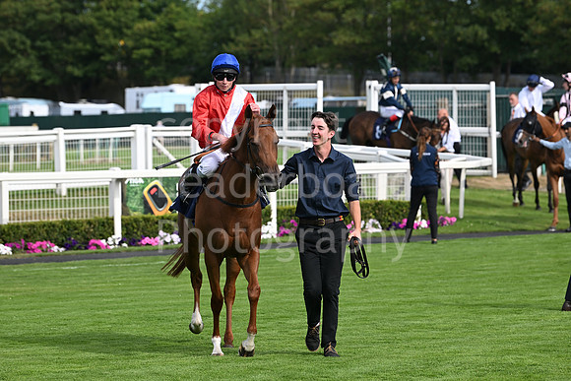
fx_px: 2776
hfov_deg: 11.7
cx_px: 286
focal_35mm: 175
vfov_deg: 7.9
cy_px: 190
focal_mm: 175
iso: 400
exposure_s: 1/1600
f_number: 5.6
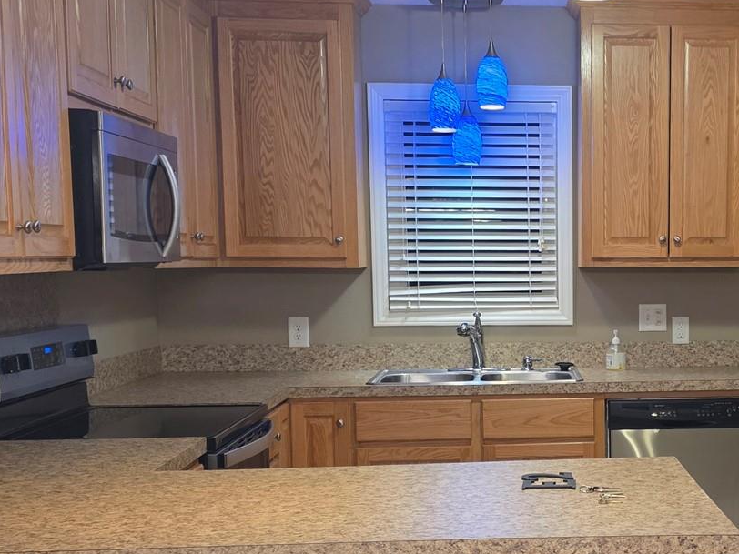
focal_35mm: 58
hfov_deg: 32.2
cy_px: 384
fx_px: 1238
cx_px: 609
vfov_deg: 25.1
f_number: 1.7
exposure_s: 1/120
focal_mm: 6.3
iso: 320
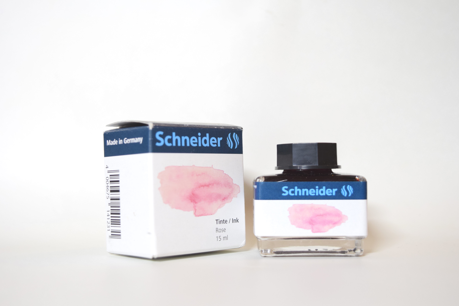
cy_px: 153
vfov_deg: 23.8
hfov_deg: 35.1
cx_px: 230
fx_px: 727
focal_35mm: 57
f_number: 4.8
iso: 1100
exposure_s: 1/60
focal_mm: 38
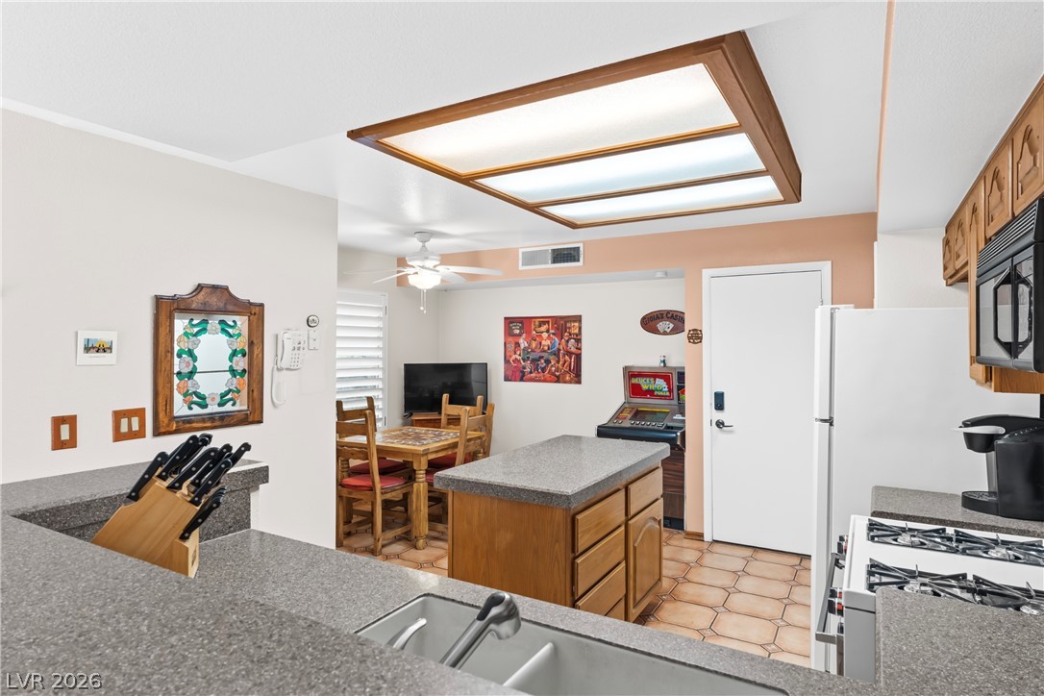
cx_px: 522
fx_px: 580
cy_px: 348
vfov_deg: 61.9
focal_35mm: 20
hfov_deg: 84.0
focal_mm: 20
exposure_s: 1/2
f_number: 8
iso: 400
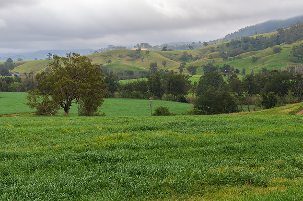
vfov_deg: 23.8
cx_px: 152
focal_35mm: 57
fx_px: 479
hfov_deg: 35.1
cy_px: 100
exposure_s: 1/15
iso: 31
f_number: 11
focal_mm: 38
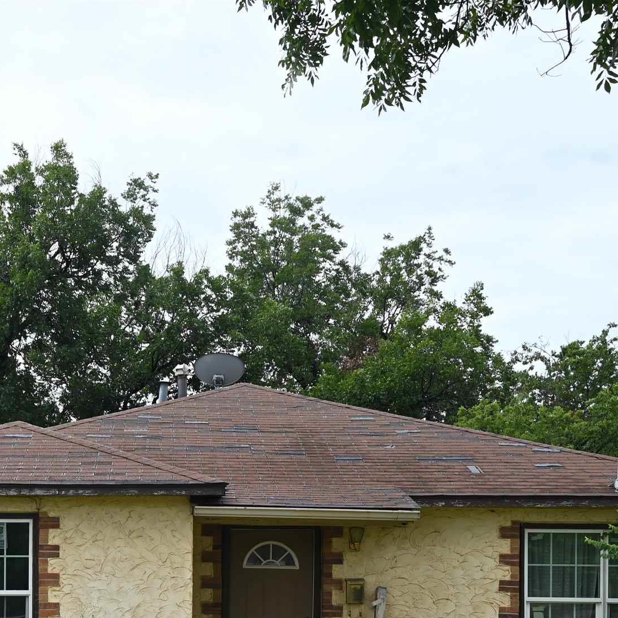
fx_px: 1151
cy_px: 575
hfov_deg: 28.7
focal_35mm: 57
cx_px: 42
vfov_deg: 28.7
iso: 100
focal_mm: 24
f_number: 6.3
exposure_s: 1/320
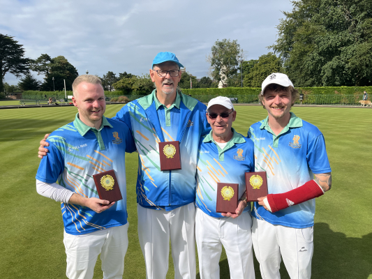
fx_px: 279
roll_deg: +0.3
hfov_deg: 67.3
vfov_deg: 53.1
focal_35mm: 26
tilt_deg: -9.0
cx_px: 186
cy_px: 140
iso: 50
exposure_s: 1/4854
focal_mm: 5.1
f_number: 1.6
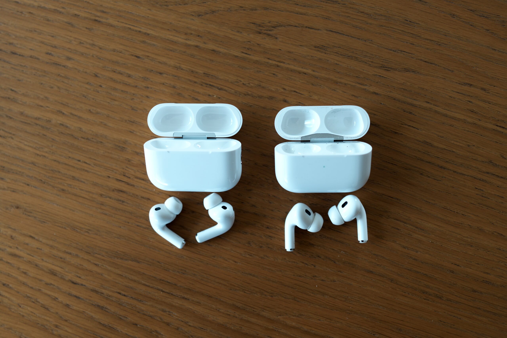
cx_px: 254
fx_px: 493
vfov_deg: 37.8
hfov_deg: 54.4
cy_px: 169
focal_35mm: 35
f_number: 2
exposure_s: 1/200
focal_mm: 35
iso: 100
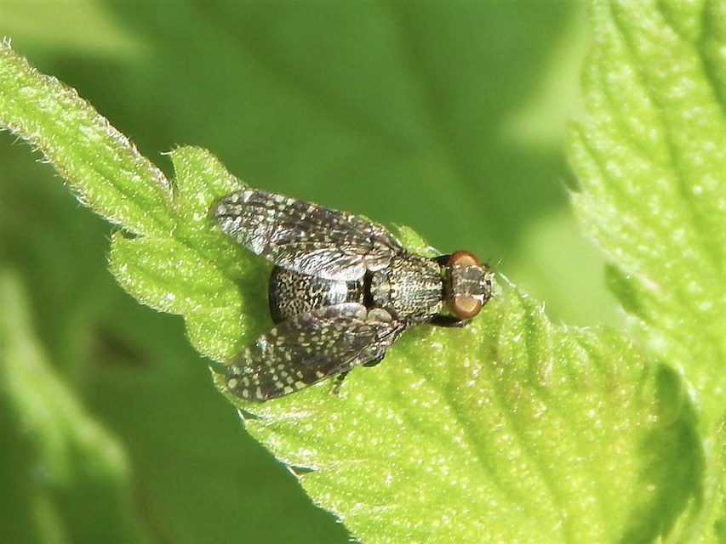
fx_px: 3356
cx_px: 363
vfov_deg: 9.3
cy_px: 272
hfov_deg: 12.3
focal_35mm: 160
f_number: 5.1
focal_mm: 28.7
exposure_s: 1/250
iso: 125
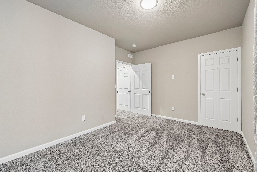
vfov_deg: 77.3
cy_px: 86
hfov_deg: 100.4
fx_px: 107
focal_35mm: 15
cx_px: 128
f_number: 8
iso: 800
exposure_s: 1/3.33
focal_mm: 10
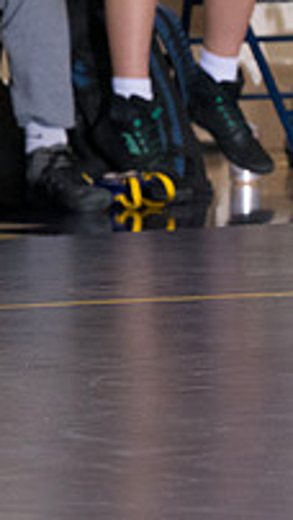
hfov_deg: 1.3
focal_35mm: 901
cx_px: 702
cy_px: 275
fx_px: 12413
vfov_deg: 2.4
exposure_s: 1/250
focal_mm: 200
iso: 2000
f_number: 5.6
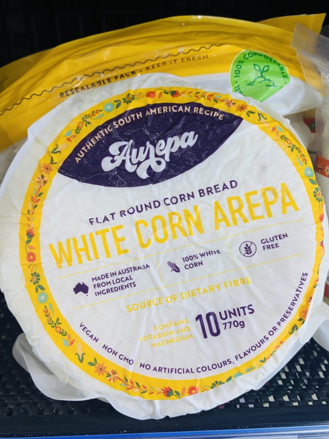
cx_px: 164
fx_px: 329
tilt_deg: -27.2
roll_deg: -0.7
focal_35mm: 26
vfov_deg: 67.3
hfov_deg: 53.1
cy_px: 220
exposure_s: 1/121
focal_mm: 4.25
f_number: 1.8
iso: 40
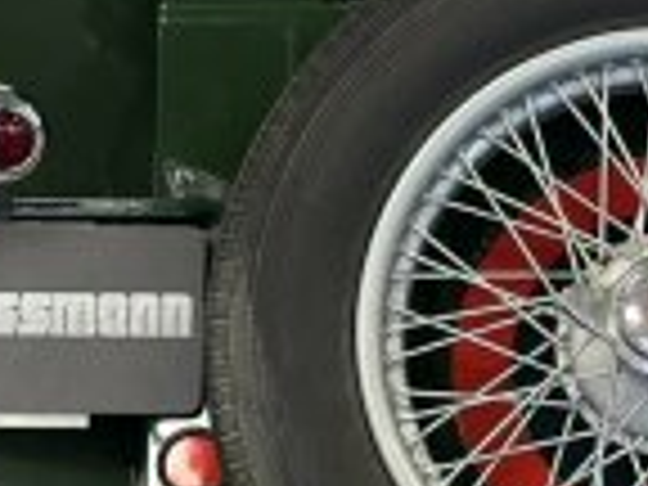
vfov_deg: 7.0
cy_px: 256
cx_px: 652
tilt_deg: -14.6
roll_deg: +0.0
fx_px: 3987
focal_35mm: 213
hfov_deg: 9.2
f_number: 1.78
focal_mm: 6.86
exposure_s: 1/60
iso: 125
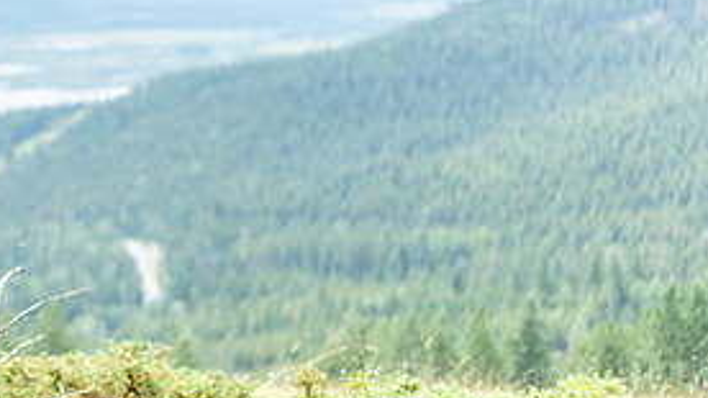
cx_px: 15
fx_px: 1445
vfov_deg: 15.7
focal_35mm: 77
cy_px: 189
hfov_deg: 26.2
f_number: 1.2
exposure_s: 1/1600
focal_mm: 35
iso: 200
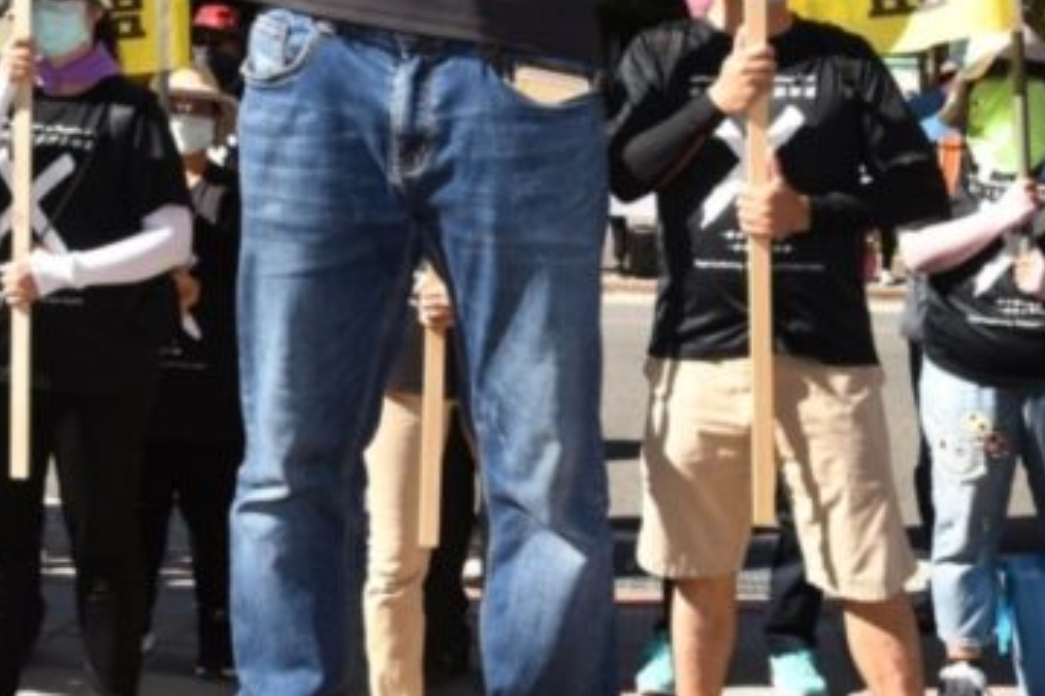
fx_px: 1654
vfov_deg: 22.1
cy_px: -116
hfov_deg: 34.2
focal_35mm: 57
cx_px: 239
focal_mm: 20
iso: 400
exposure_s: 1/250
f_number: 13
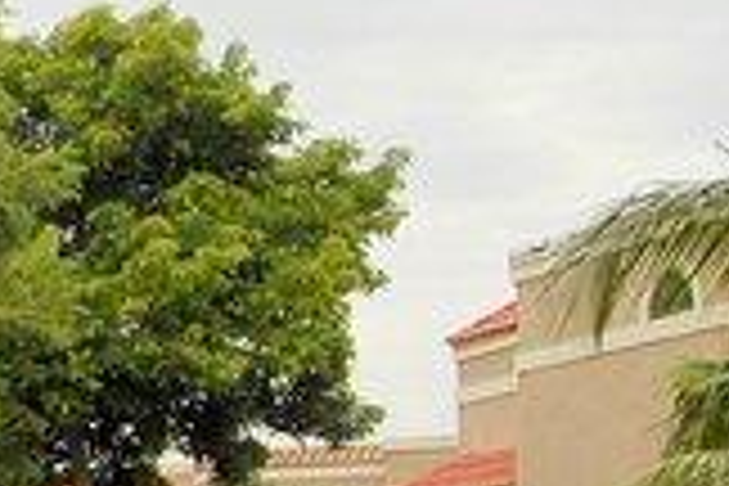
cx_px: -972
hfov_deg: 13.6
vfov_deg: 11.7
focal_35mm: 114
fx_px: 2308
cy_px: 621
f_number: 8
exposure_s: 1/250
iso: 200
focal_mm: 12
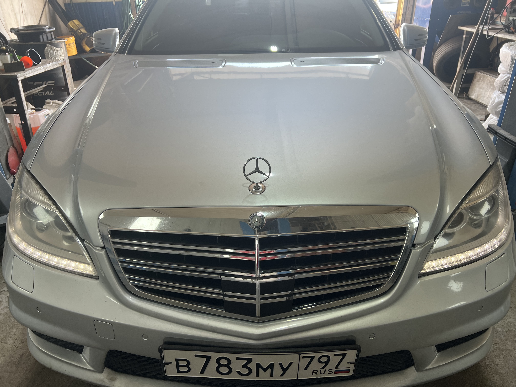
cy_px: 194
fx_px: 388
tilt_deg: -28.7
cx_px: 258
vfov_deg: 53.1
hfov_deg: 67.3
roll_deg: +1.4
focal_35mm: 26
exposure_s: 1/100
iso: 32
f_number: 1.5
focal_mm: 5.7
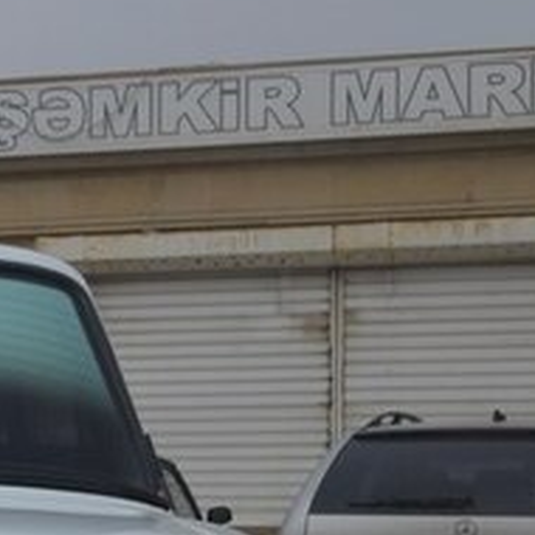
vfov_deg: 13.8
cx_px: -298
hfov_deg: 13.2
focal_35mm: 124
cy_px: 570
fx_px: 2168
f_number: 8
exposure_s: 1/2000
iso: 360
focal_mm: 28
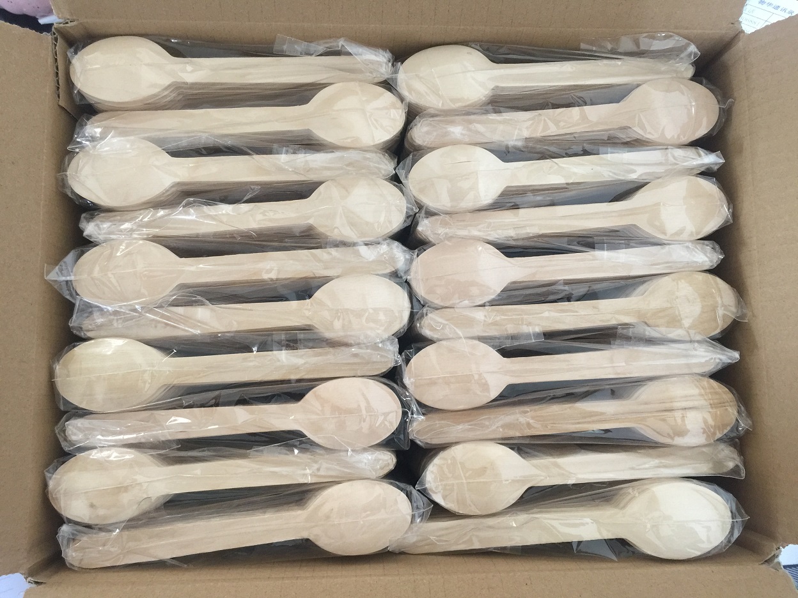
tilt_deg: -83.3
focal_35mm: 29
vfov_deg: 48.2
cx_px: 399
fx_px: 669
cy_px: 299
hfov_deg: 61.7
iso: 80
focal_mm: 4.15
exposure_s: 1/17
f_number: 2.2
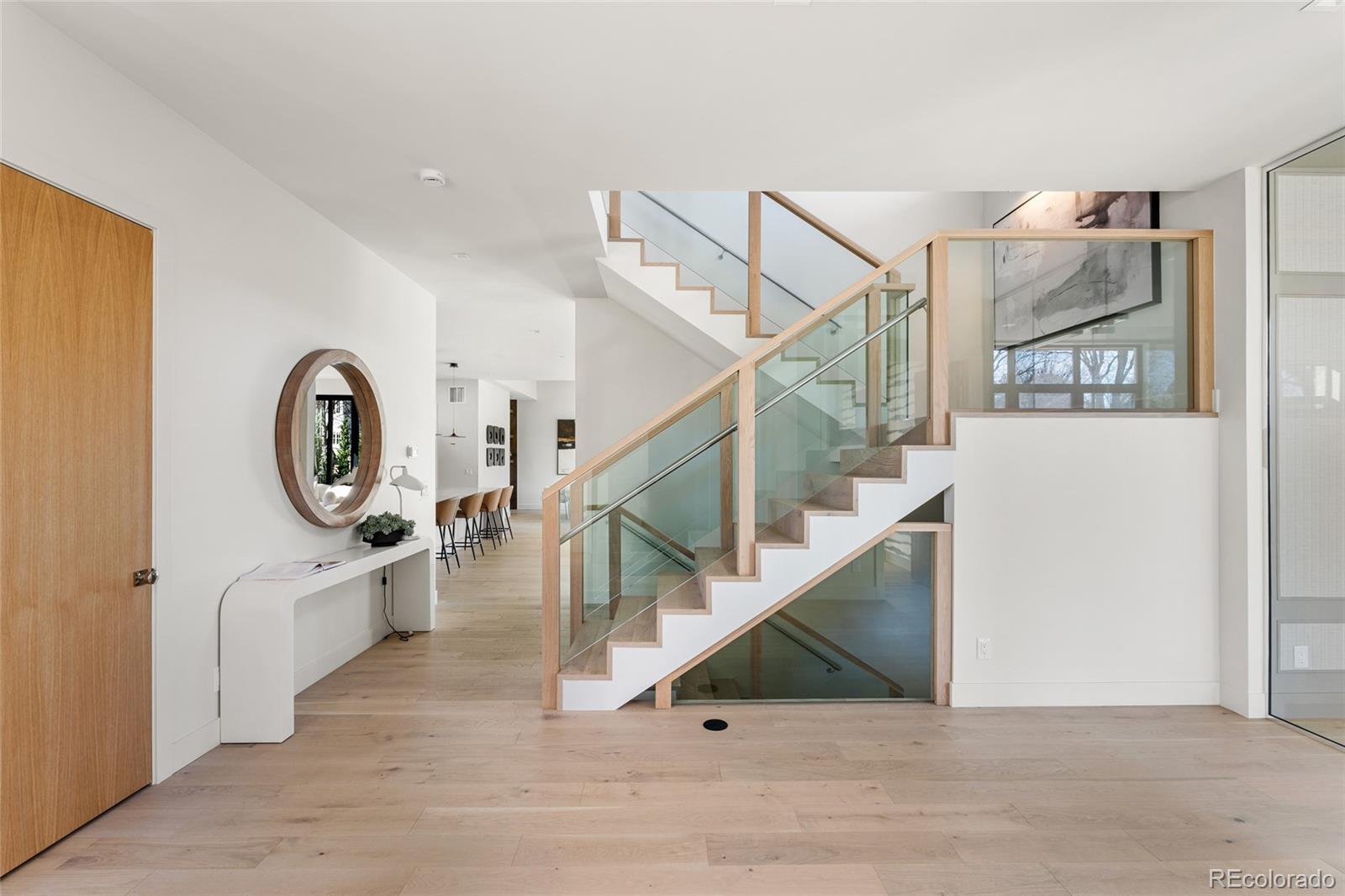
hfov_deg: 95.0
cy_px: 448
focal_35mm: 16
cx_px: 672
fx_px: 616
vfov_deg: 72.0
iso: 200
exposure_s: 1/3
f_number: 8
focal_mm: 16.5
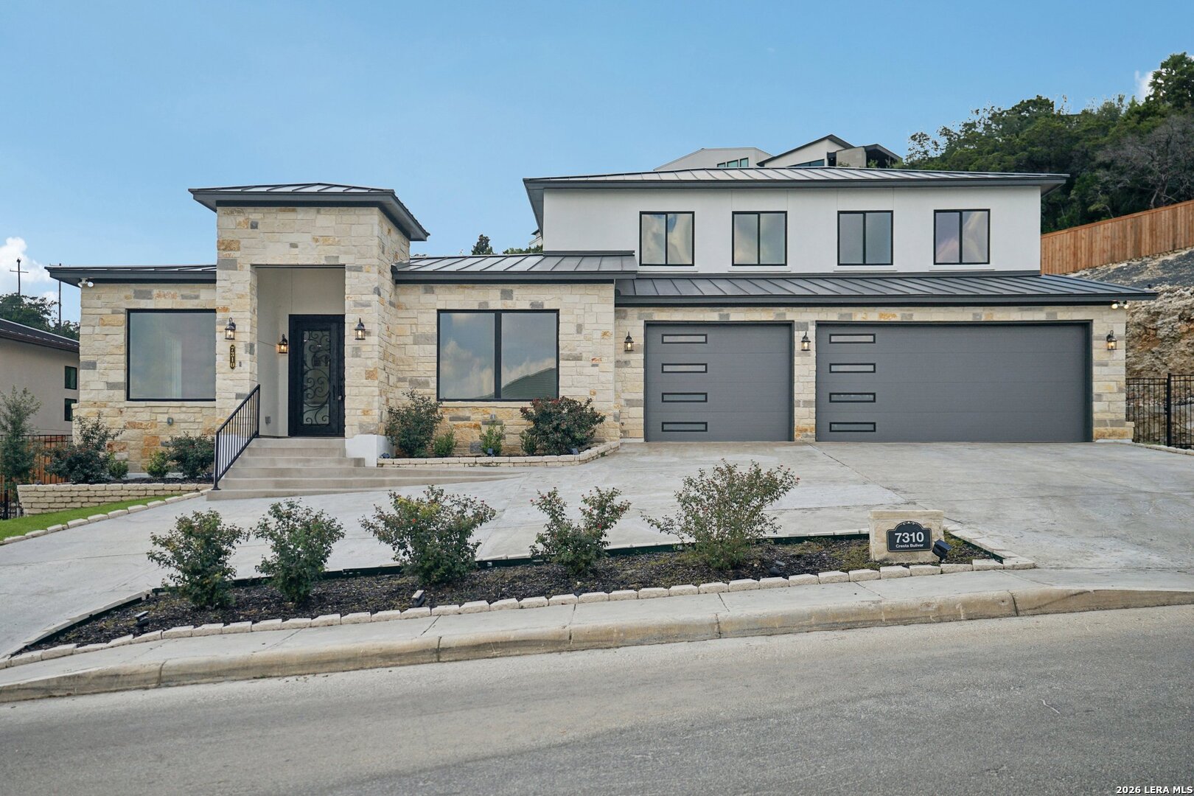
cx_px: 597
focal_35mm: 31
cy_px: 398
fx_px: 1028
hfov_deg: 60.3
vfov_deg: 42.3
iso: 200
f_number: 2.8
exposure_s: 1/1600
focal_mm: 31
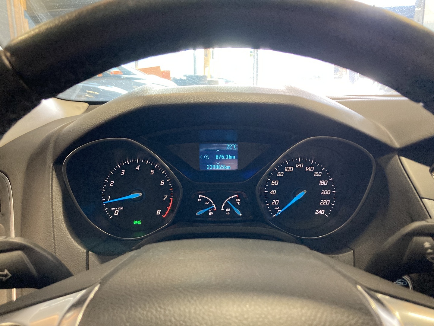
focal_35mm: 28
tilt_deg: -14.0
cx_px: 217
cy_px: 163
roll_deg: +0.1
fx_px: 351
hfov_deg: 63.4
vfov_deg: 49.7
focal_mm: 3.99
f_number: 1.8
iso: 400
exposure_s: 1/40
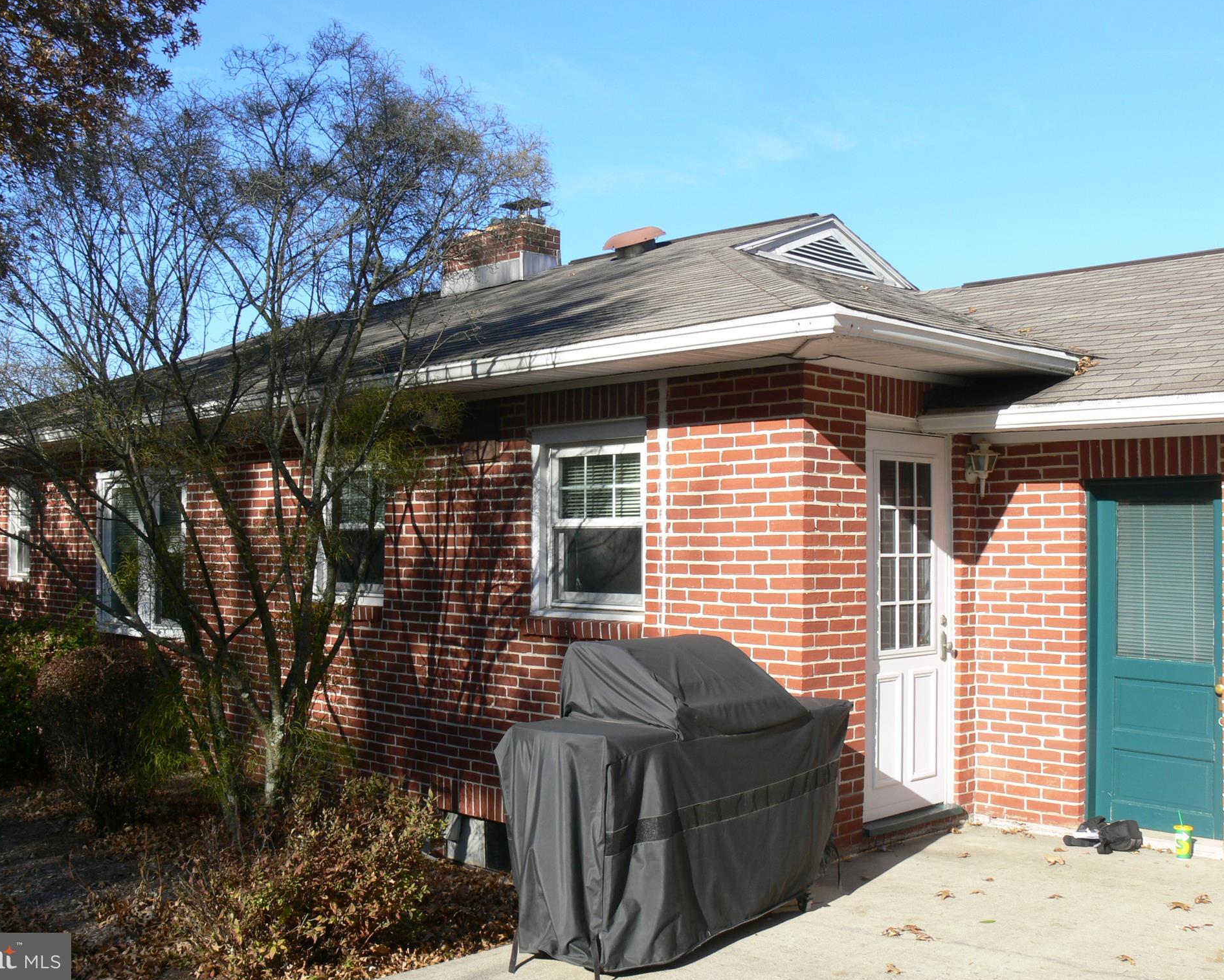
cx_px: 572
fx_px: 1340
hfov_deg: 49.0
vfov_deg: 40.1
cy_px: 488
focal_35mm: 37
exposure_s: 1/160
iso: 80
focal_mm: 7.4
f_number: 5.6
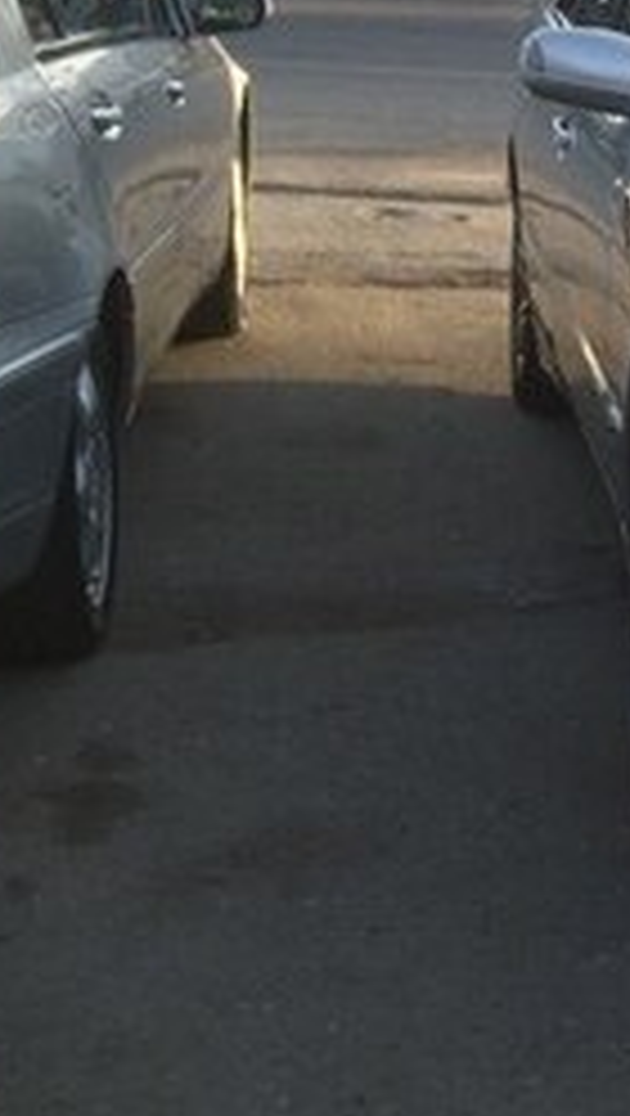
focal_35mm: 84
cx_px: 1274
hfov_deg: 12.6
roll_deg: -3.4
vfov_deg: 25.2
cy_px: 430
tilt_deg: -13.1
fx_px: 2488
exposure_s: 1/373
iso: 32
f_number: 2.2
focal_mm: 4.15
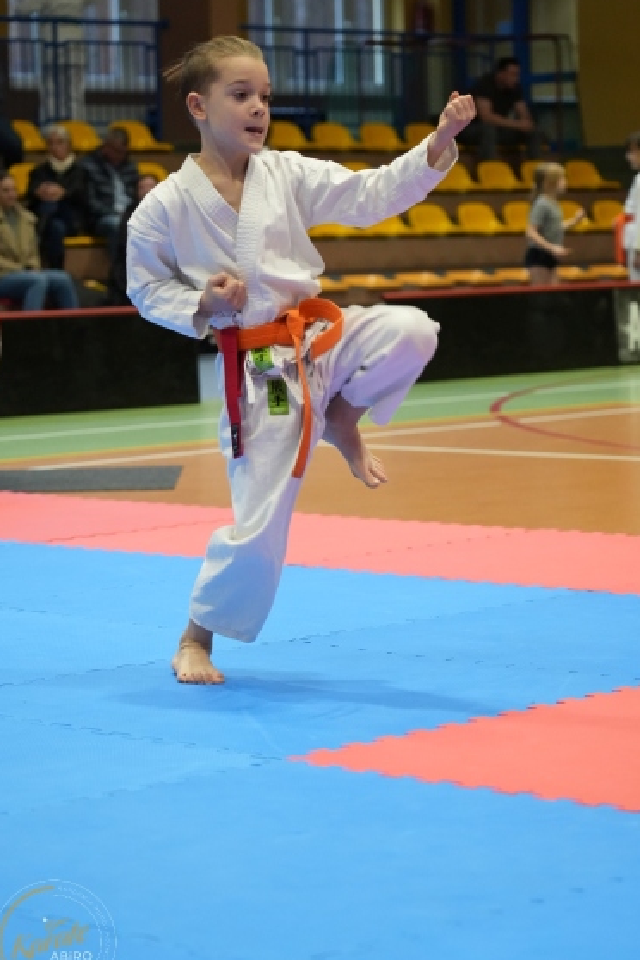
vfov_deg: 18.1
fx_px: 3013
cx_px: 334
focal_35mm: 113
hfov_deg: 12.1
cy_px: 490
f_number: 4.5
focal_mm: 105
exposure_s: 1/250
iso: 4000
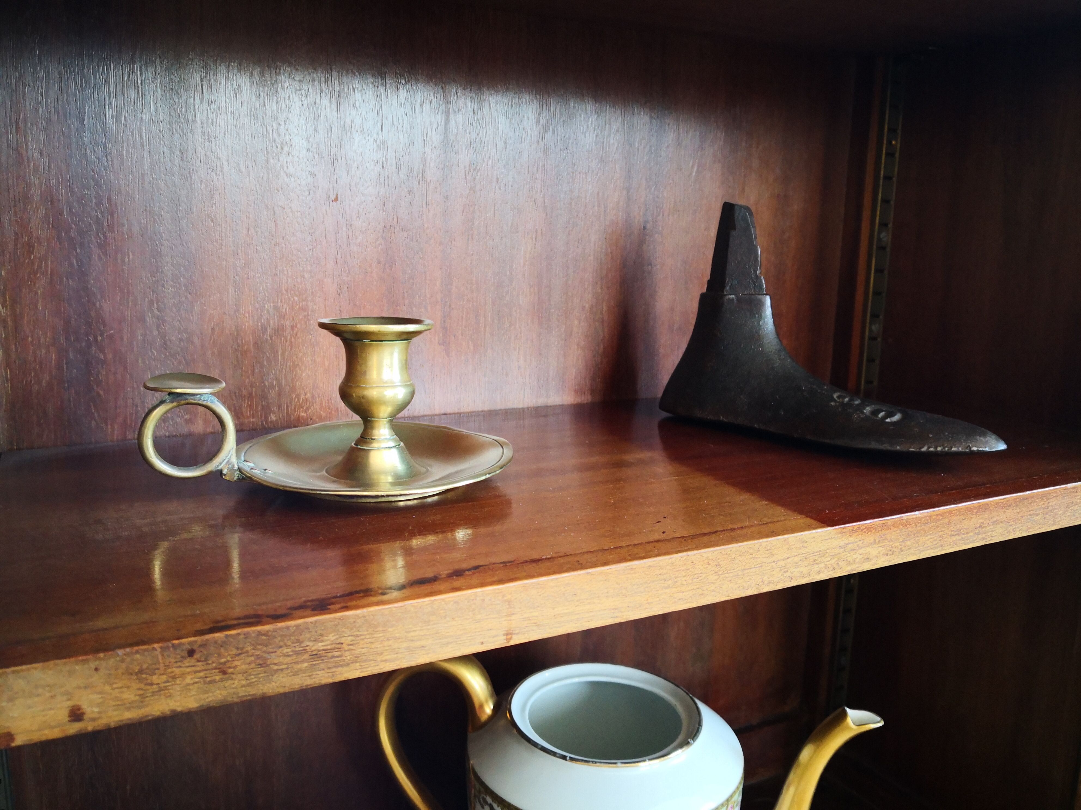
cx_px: 540
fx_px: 843
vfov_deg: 51.4
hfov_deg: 65.3
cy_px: 405
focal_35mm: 27
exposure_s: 1/33.3
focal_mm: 3.95
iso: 250
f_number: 1.6
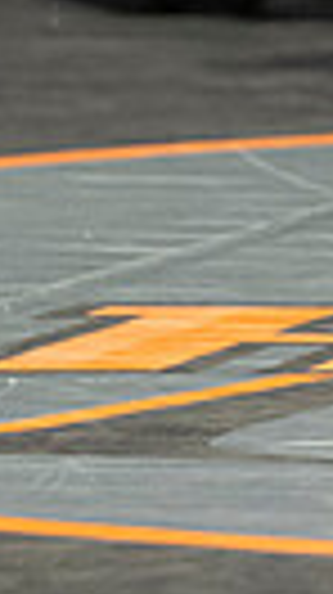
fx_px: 10765
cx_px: 1049
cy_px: 39
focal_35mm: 684
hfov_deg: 1.8
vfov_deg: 3.2
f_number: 2.8
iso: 3200
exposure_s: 1/1000
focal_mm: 104
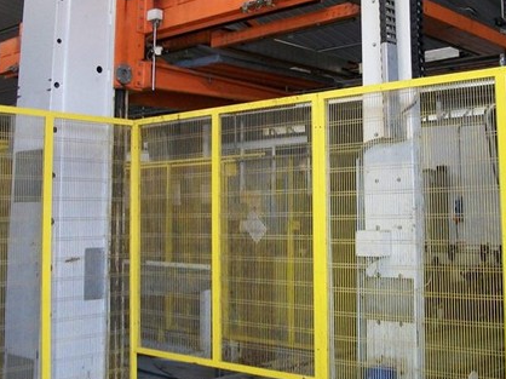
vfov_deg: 29.4
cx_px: 305
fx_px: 716
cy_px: 116
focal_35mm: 49
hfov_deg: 38.8
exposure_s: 1/30
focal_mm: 5.7
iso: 240
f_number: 2.9
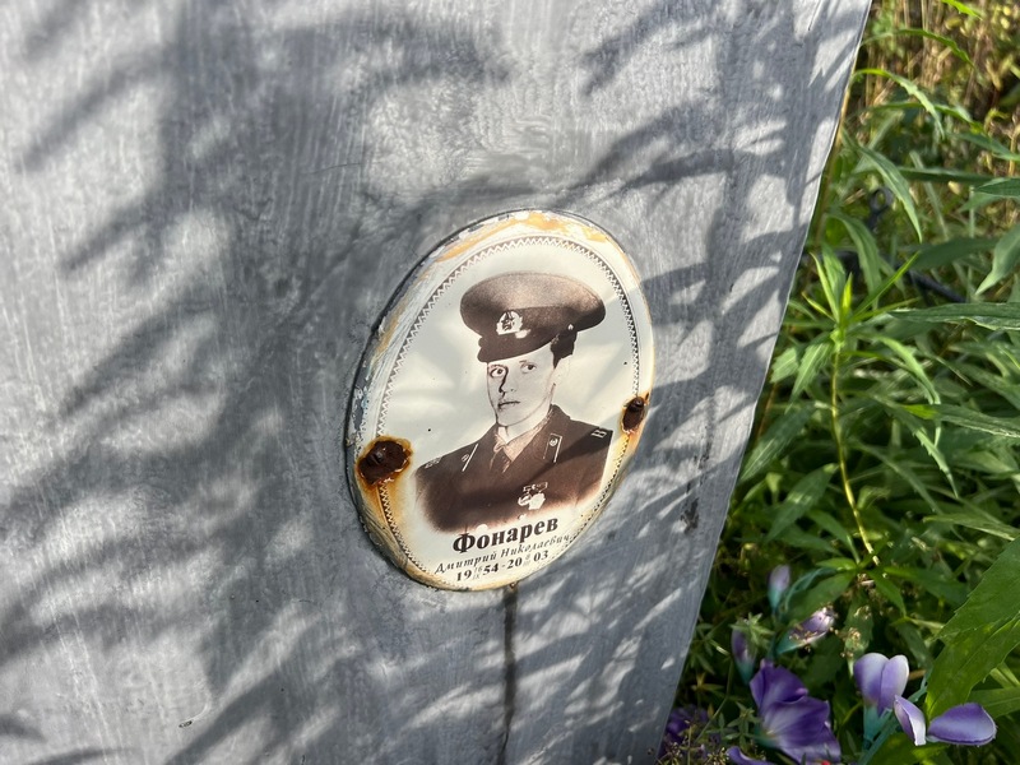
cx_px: 510
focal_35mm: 26
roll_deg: -0.8
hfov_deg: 67.3
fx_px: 766
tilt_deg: -32.4
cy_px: 382
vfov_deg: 53.1
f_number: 1.5
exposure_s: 1/1100
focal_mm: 5.7
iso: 50
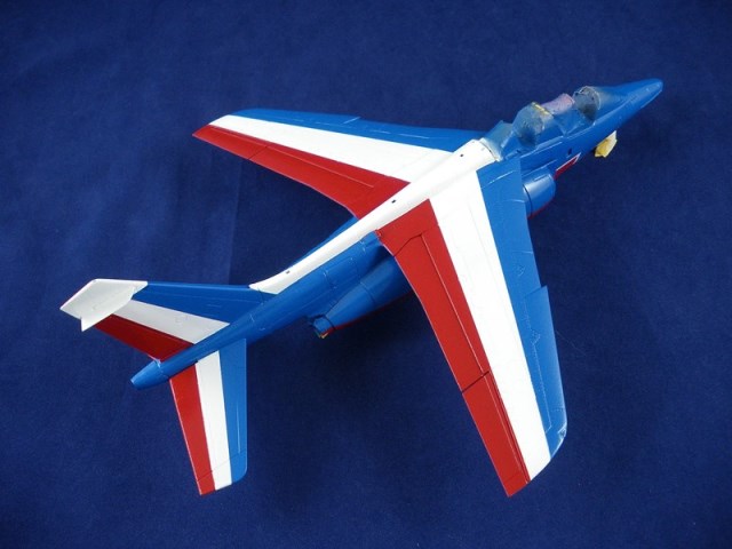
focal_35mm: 36
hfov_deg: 51.4
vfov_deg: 39.7
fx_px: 761
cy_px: 274
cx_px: 366
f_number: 3.5
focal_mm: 6.3
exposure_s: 1/50
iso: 250
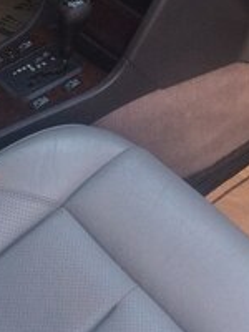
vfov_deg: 24.9
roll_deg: -7.0
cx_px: 100
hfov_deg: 20.4
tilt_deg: -28.2
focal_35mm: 72
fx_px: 691
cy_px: -46
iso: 125
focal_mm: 4.15
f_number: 2.2
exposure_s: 1/33
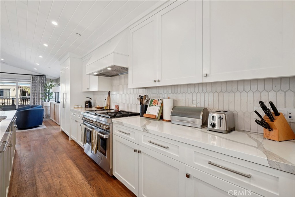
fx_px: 131
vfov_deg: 73.8
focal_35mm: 16
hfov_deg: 96.7
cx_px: 148
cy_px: 98
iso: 400
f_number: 8
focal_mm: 16
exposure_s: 1/15
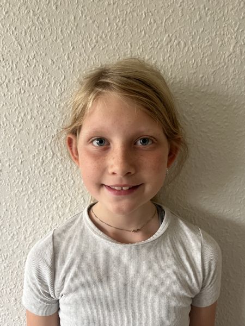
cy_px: 163
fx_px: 245
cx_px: 122
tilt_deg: -12.4
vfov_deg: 67.3
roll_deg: +0.7
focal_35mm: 26
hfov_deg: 53.1
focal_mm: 5.1
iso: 200
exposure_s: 1/60
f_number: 1.6
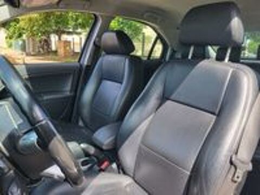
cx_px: 130
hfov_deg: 67.3
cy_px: 98
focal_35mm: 26
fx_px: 195
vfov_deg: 53.1
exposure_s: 1/273
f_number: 1.8
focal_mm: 5.4
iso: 40
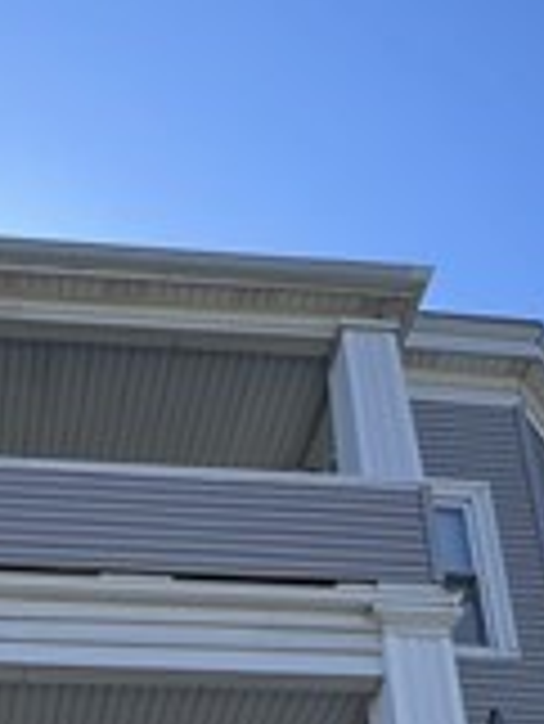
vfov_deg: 25.0
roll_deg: +2.1
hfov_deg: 23.3
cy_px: 1043
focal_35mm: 62
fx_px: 1297
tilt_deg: +22.6
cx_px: 94
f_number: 1.8
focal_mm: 1.57
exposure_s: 1/444
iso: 32
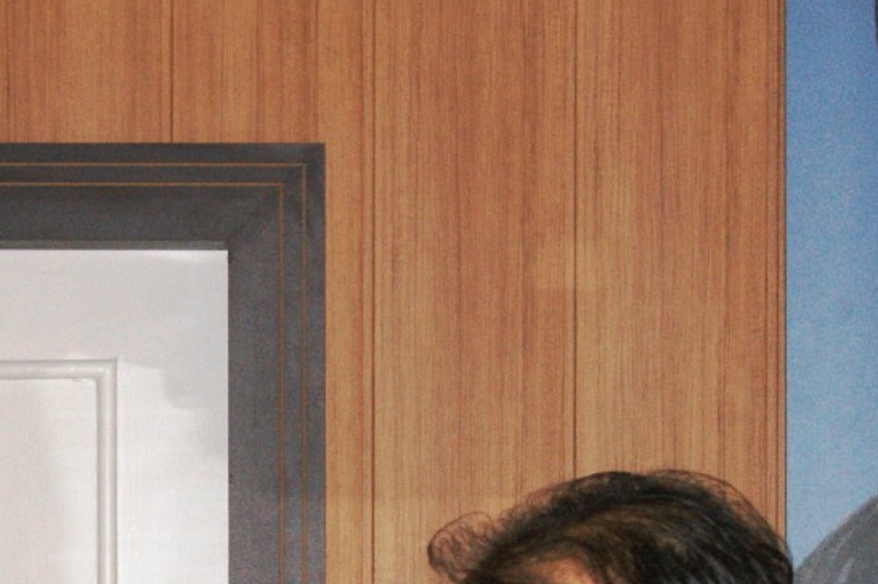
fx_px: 5525
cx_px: 113
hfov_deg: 9.1
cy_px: 923
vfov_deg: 6.0
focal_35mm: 227
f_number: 5.6
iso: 400
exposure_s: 1/80
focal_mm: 45
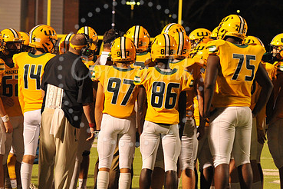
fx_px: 1666
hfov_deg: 9.7
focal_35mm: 212
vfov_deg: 6.5
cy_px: 72
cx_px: 131
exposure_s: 1/160
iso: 3200
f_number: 5
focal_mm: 135
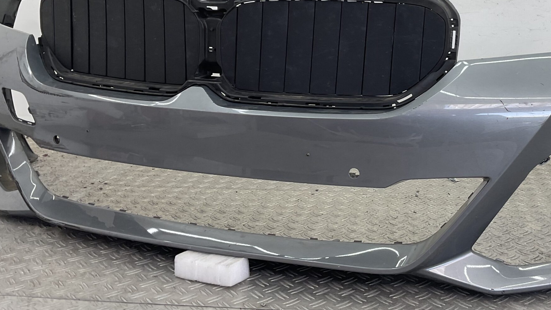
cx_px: 368
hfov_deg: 43.9
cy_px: 76
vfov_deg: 25.6
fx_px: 672
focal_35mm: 46
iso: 16
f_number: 1.8
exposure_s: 1/104
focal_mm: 3
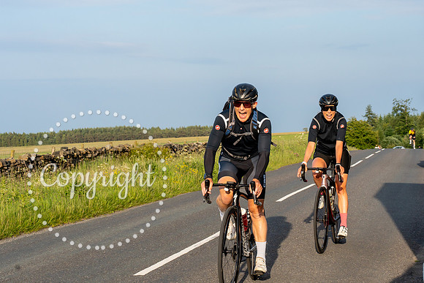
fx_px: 1106
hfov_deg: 21.7
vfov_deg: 14.5
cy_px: 79
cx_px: 221
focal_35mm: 94
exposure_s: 1/640
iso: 200
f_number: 9
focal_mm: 65
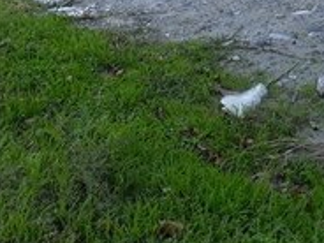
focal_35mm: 97
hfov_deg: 18.0
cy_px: -152
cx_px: 493
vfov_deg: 14.0
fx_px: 908
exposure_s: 1/248
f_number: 1.9
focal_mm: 3.6
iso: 40
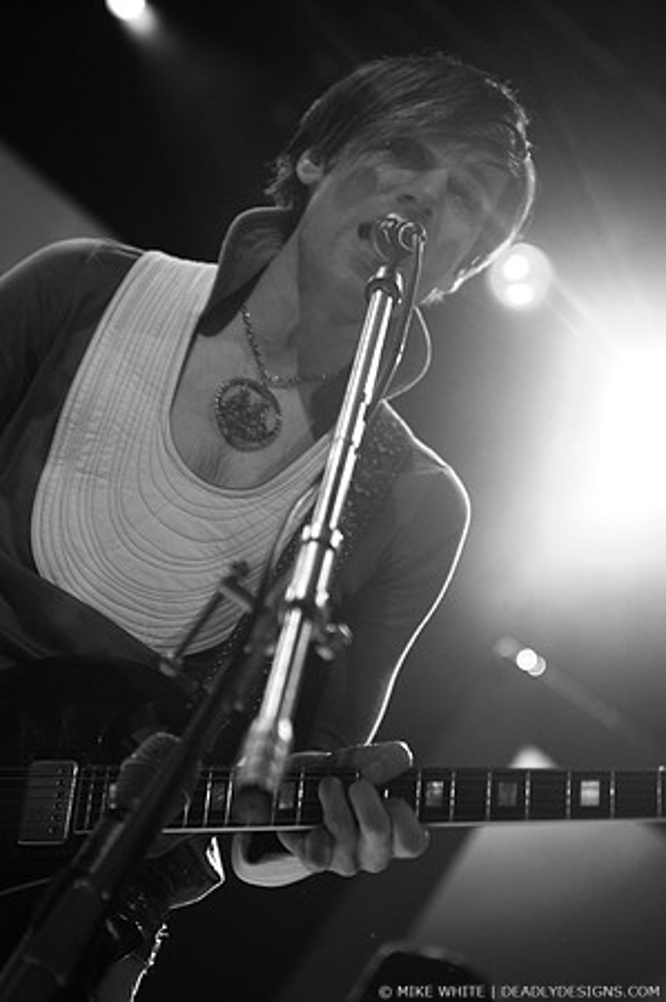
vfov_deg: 19.5
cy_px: 501
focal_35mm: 105
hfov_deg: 13.0
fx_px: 2920
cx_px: 333
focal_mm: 70
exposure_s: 1/125
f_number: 2.8
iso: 800
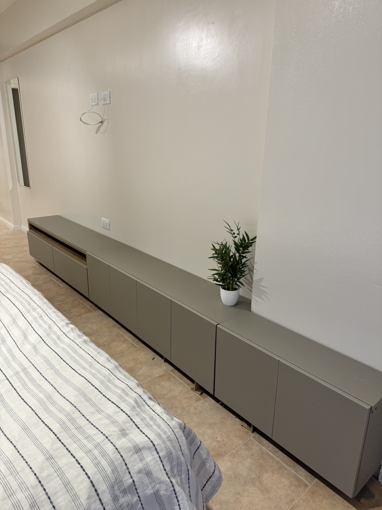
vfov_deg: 71.6
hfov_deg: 56.8
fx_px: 353
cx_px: 191
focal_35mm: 24
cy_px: 255
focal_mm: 6.76
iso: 160
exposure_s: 1/50
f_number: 1.78
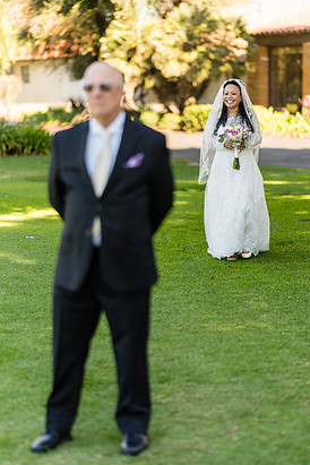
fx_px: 1201
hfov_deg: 14.7
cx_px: 161
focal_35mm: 93
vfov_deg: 21.9
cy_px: 222
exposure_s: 1/1000
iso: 100
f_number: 1.4
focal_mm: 85
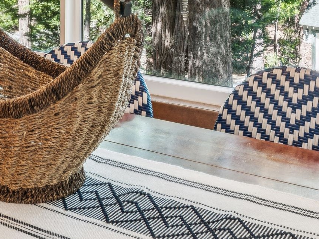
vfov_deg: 20.3
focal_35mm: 67
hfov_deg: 29.0
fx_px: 614
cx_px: 198
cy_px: -68
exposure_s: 1/5
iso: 100
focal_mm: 16.4
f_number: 13
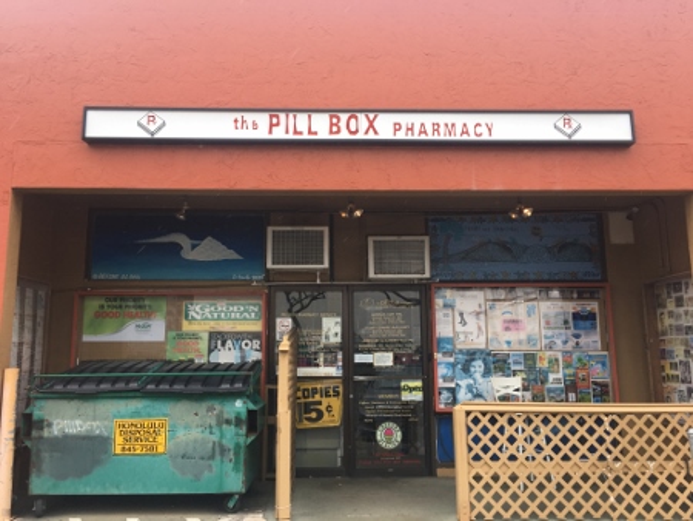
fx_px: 581
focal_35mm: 29
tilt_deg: +5.2
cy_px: 260
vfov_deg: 48.3
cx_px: 346
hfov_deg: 61.6
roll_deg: -0.7
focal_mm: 4.15
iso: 25
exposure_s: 1/481
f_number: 2.2
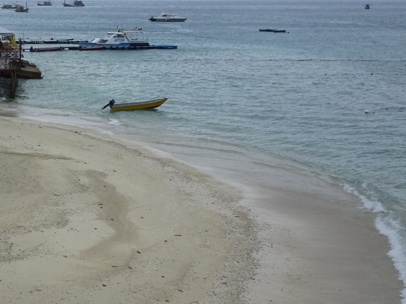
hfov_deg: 24.1
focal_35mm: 79
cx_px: 46
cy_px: 189
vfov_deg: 18.6
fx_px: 927
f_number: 4
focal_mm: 7.3
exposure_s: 1/500
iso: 80
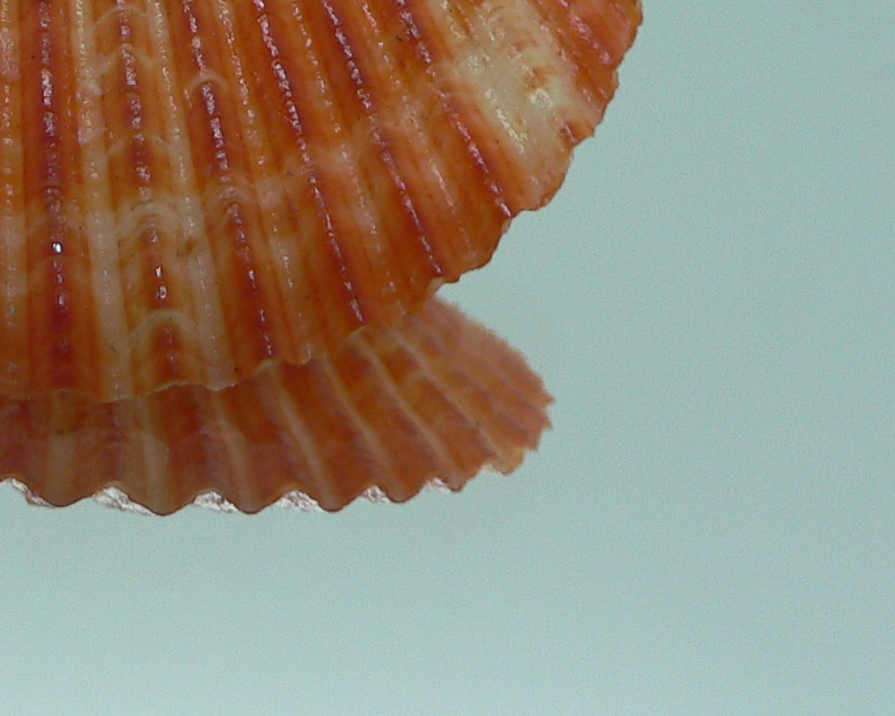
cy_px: -96
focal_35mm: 85
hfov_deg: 21.9
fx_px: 2252
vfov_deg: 17.4
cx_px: 80
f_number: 2.8
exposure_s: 1/60
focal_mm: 4.6
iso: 80
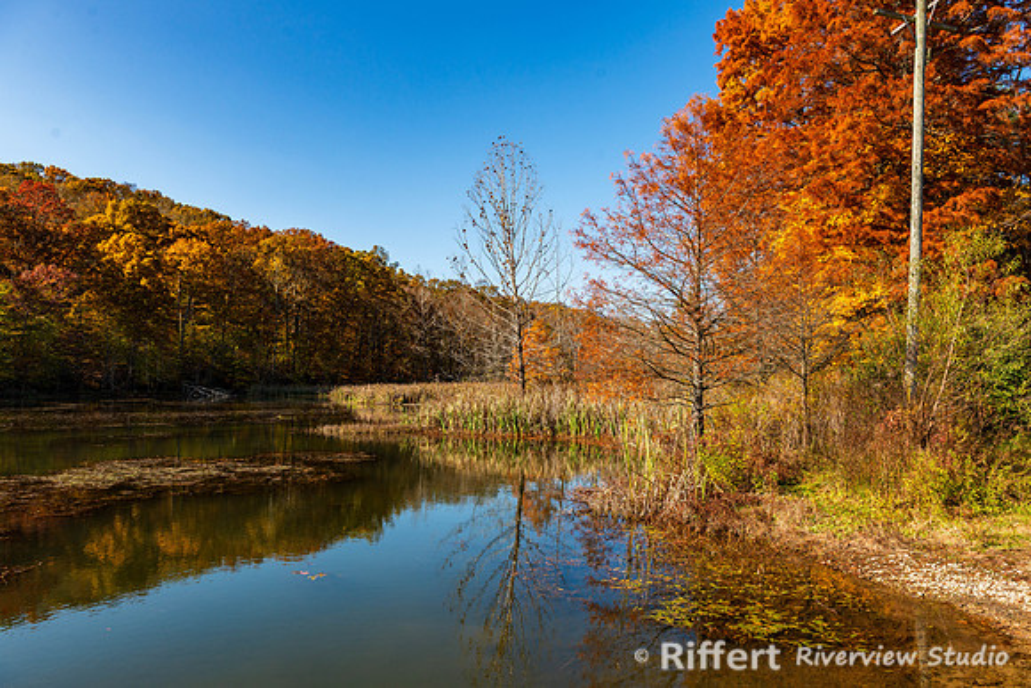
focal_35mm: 24
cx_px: 516
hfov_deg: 73.7
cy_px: 344
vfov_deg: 53.2
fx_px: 687
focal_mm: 24
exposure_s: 1/400
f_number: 7.1
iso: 200
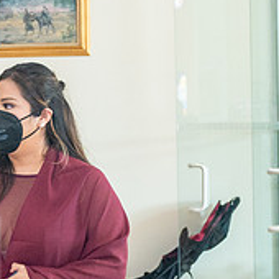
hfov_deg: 8.0
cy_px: 189
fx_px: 1951
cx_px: -168
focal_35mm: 214
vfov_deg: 8.2
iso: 2000
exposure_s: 1/200
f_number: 4
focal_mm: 49
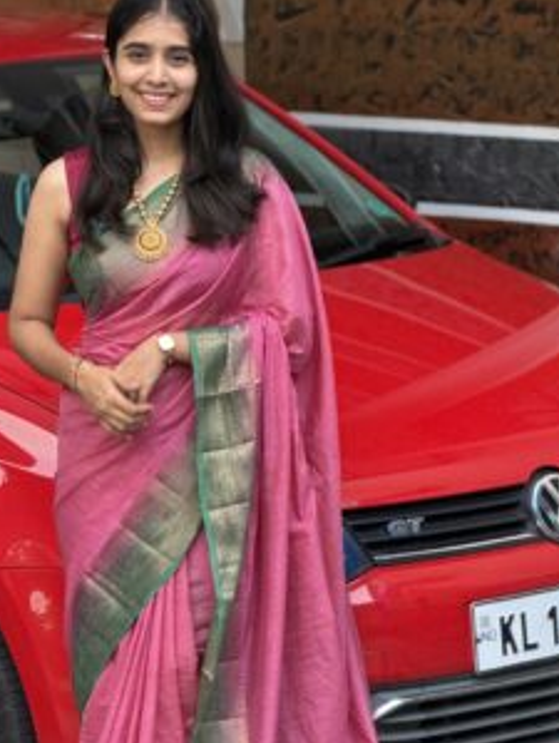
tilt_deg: -9.4
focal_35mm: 178
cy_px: 458
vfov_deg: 11.1
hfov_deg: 8.4
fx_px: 3824
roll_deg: +1.5
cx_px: 219
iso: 250
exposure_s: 1/121
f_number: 2.8
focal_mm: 16.89
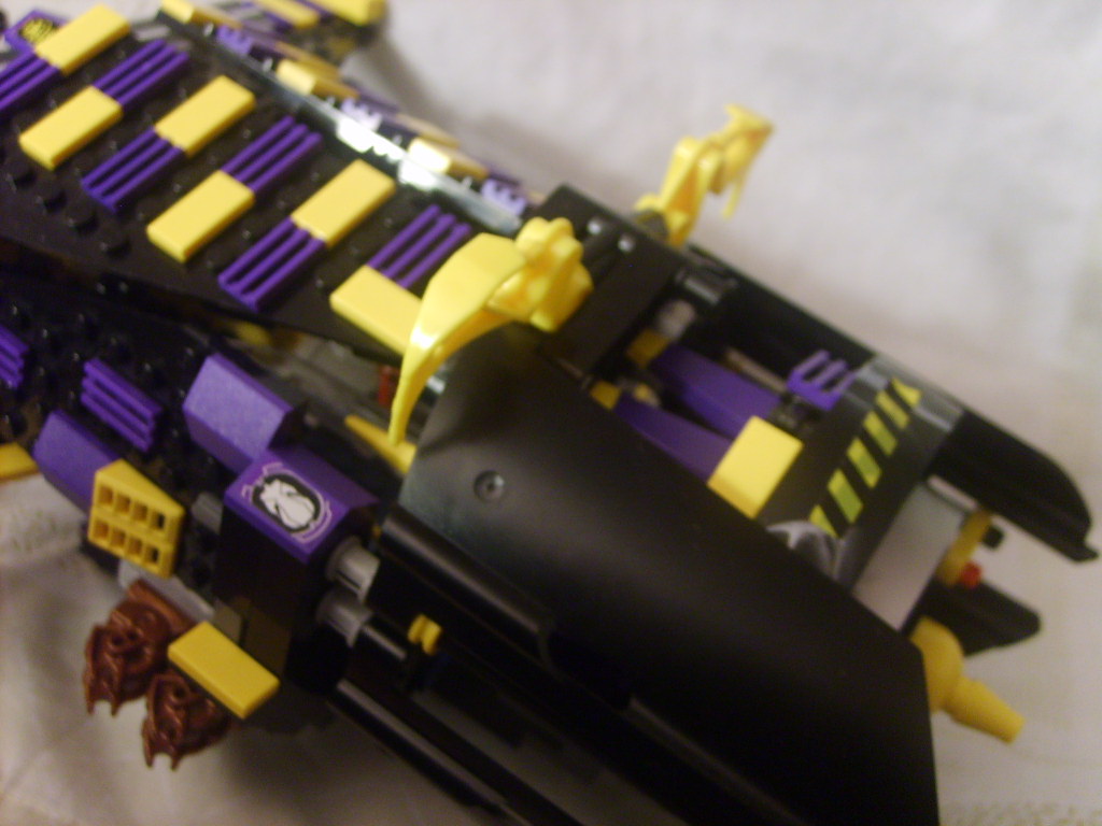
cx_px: 551
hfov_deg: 52.6
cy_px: 413
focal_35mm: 35
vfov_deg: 40.7
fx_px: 1114
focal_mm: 5.8
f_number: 2.8
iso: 140
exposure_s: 1/4
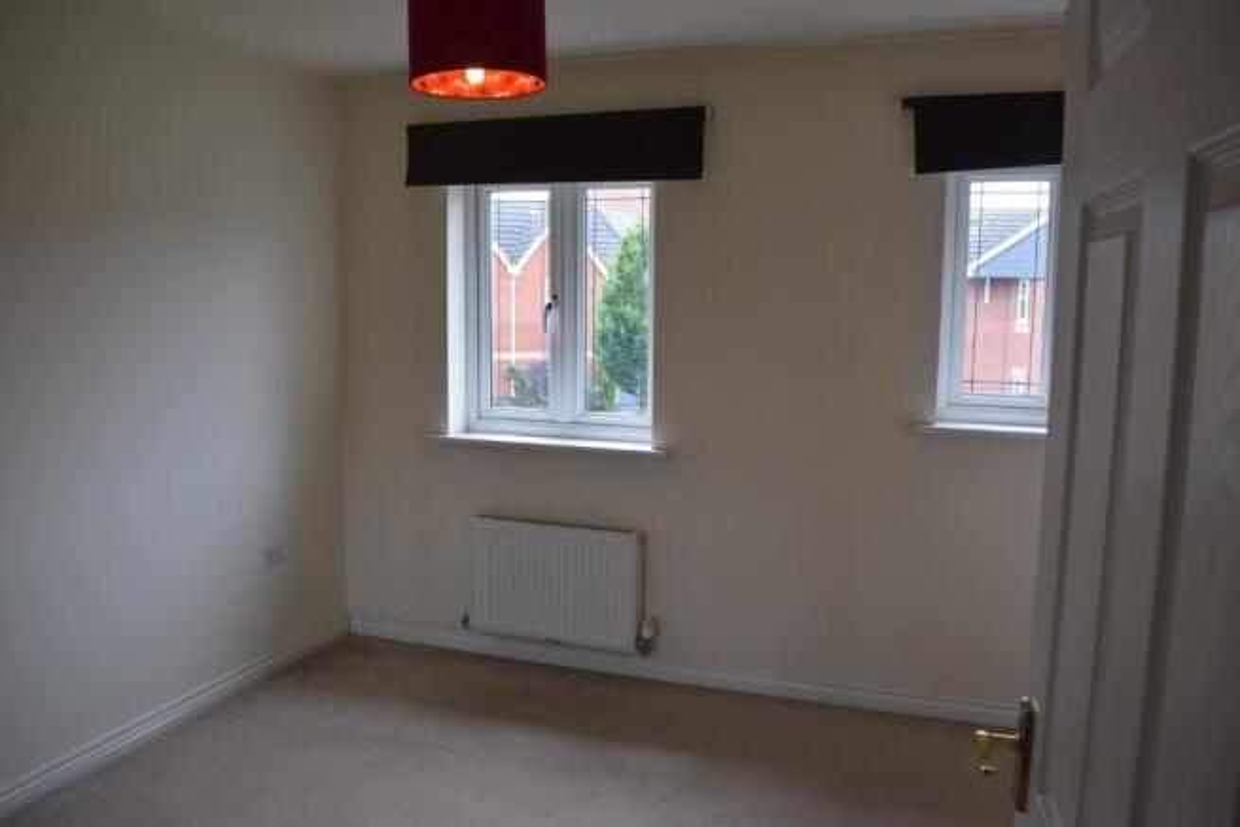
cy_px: 414
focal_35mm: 27
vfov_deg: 48.0
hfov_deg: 67.4
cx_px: 620
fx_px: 930
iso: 400
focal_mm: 18
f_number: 6.3
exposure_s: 1/160
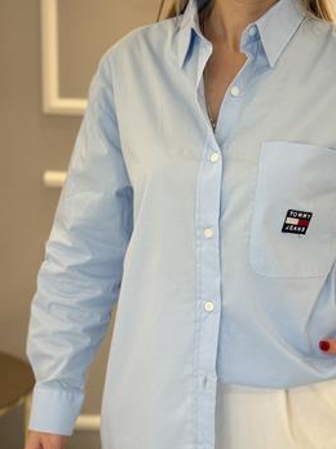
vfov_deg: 27.0
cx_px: 249
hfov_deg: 20.3
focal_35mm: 72
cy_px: 276
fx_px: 932
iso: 160
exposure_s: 1/236
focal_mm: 6.76
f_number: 1.78
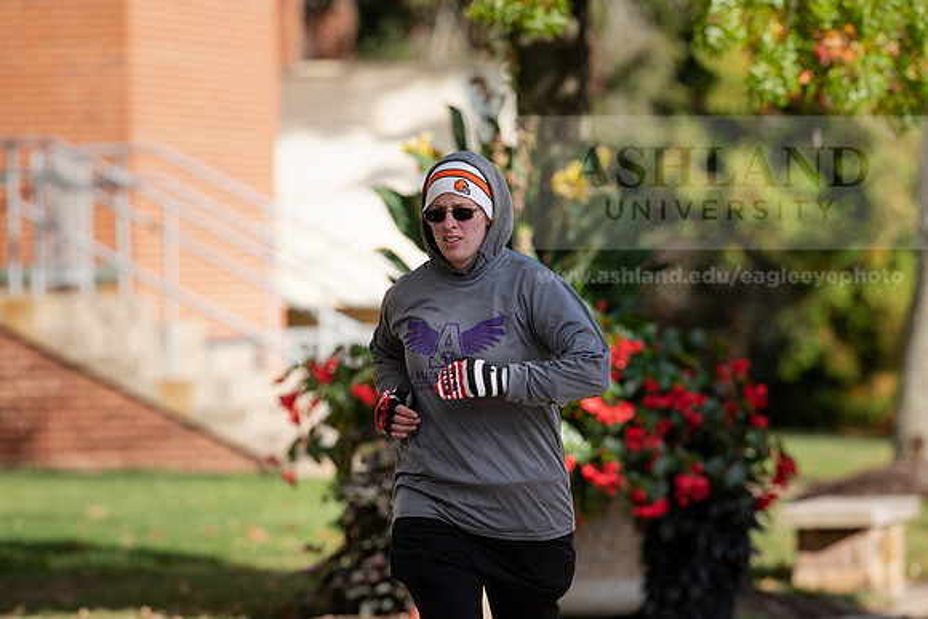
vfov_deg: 4.6
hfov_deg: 6.9
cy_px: 310
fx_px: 7735
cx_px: 464
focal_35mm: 300
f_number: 5.6
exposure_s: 1/500
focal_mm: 300
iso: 200
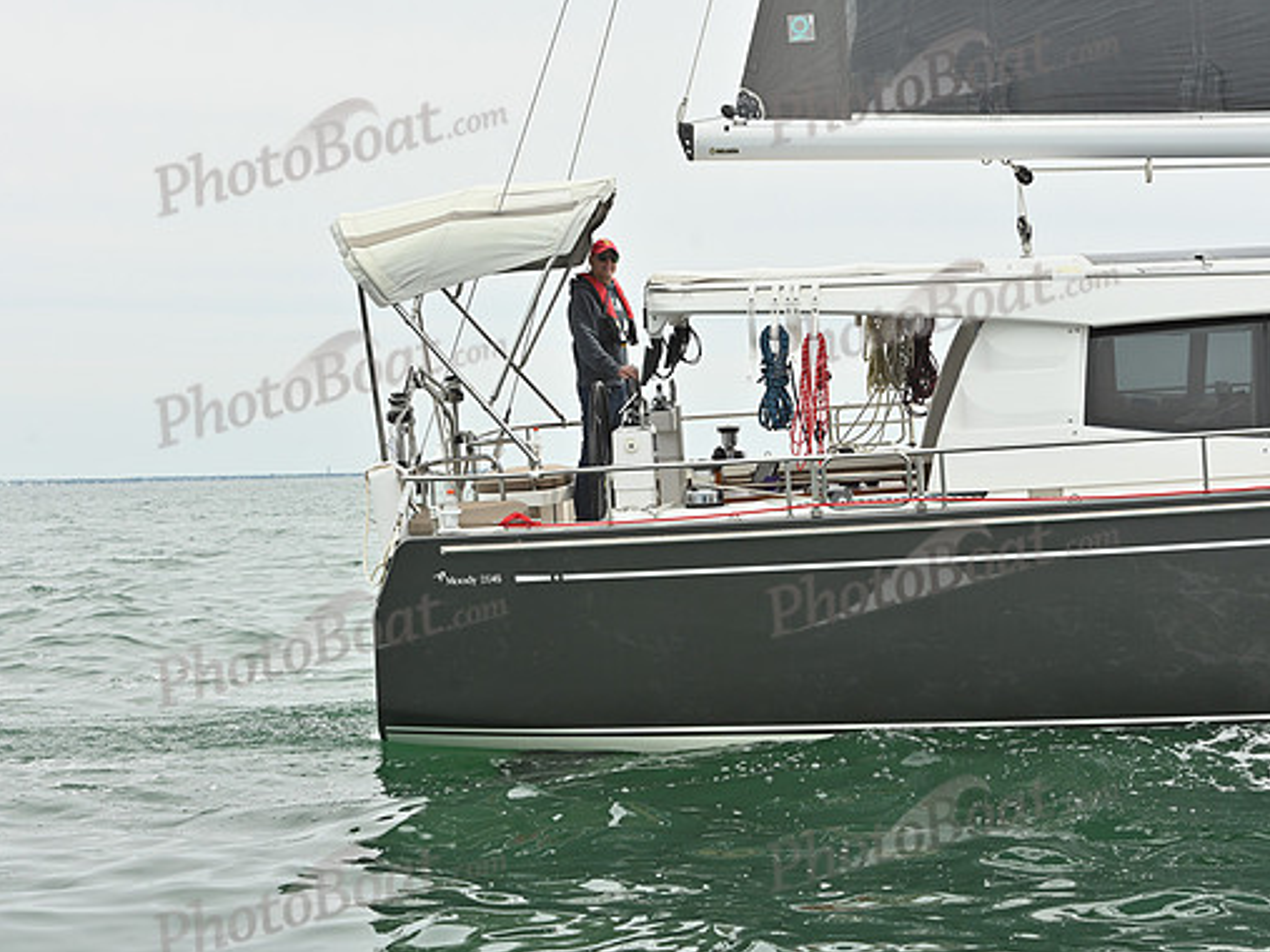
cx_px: 639
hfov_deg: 25.3
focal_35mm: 77
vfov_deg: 19.1
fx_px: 2824
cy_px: 477
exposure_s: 1/800
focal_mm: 70
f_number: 8
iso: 320
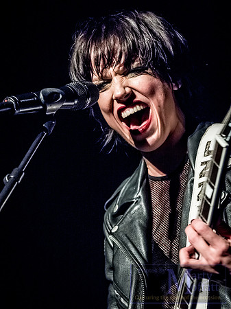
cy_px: 154
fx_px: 1639
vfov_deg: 10.8
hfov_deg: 8.1
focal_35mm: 184
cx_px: 116
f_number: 4
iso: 1600
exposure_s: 1/100
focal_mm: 92
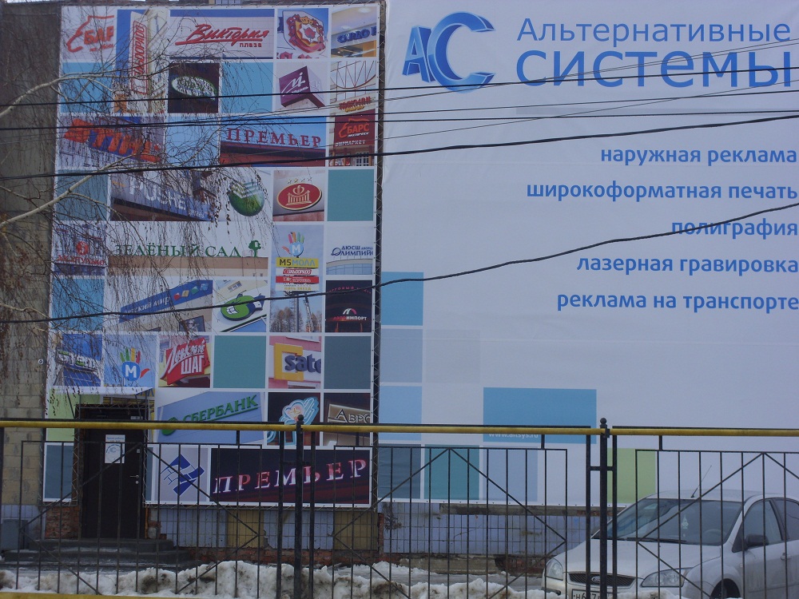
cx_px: 400
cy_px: 300
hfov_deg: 23.6
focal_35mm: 83
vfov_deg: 17.8
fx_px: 1916
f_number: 5.8
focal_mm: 13.8
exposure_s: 1/296
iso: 50
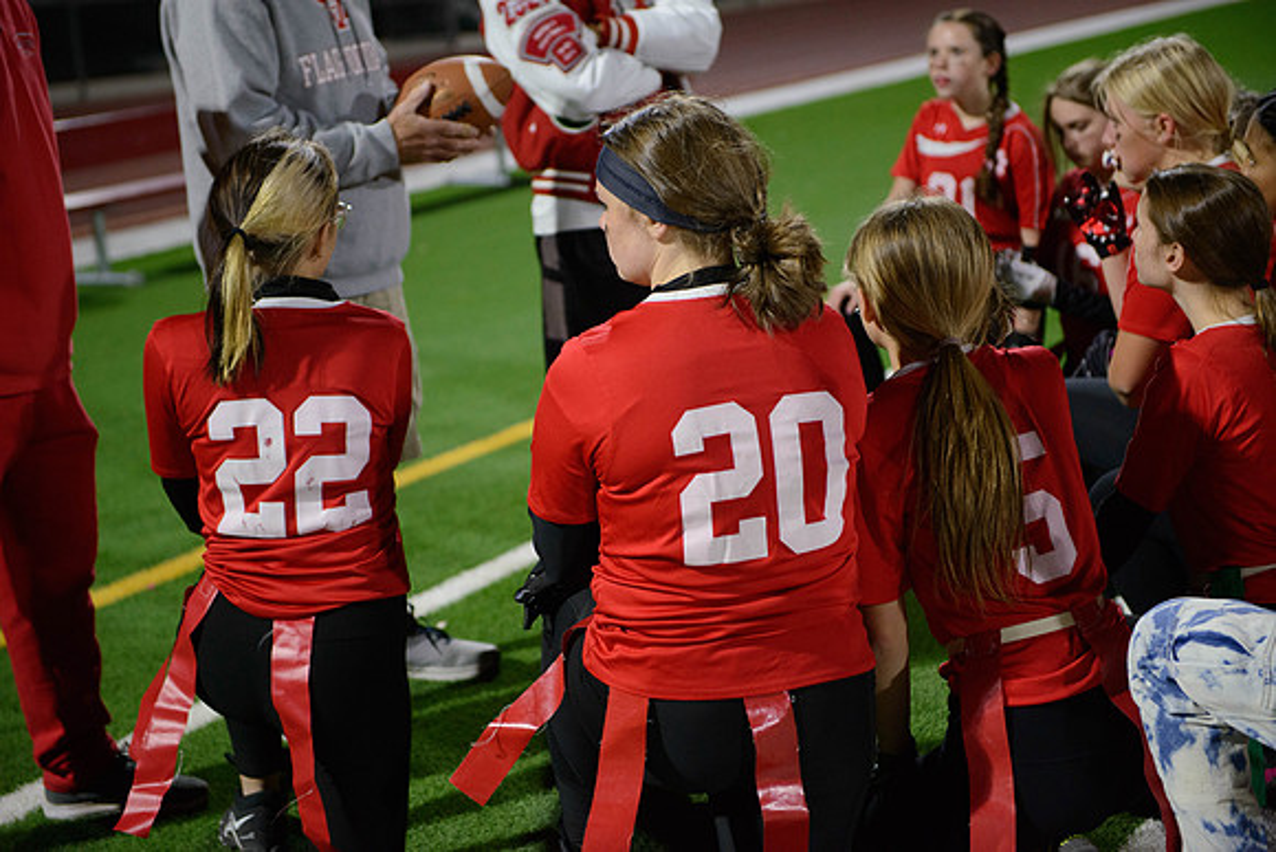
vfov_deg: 19.5
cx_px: 638
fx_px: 2482
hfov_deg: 28.8
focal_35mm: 70
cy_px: 426
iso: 3200
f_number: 2.8
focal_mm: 70
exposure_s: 1/320
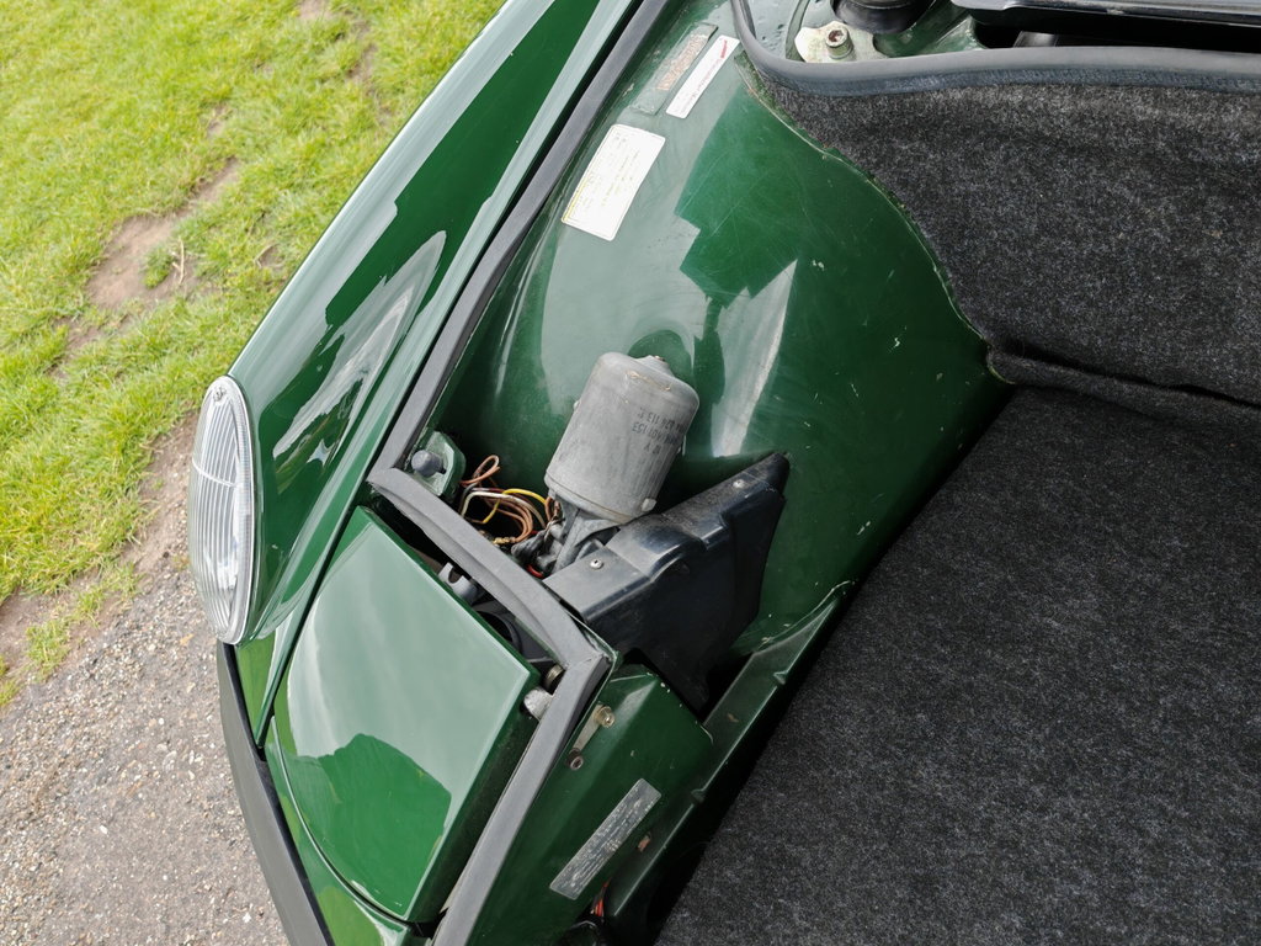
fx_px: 947
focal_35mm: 26
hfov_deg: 67.3
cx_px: 630
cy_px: 473
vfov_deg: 53.1
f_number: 1.6
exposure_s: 1/160
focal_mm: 5.4
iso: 50
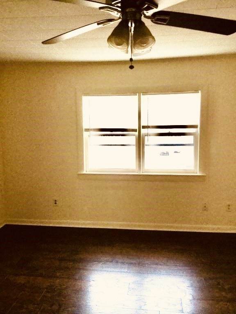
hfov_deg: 45.4
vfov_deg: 58.4
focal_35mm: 31
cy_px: 157
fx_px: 282
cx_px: 118
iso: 32
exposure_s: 1/40
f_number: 2.4
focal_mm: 3.3
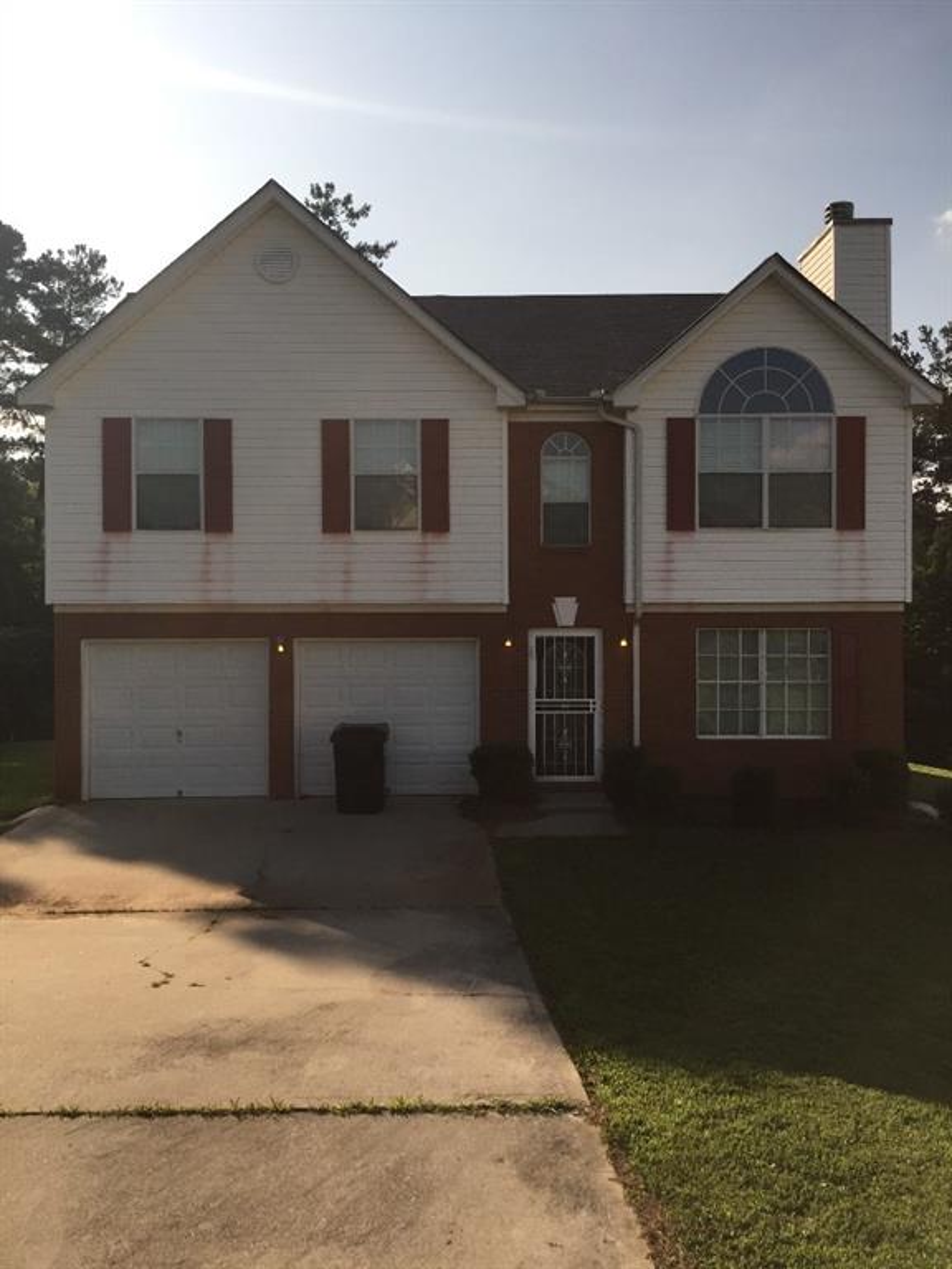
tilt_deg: +1.1
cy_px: 634
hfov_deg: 48.2
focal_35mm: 29
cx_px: 476
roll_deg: -0.1
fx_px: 1063
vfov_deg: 61.7
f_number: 2.2
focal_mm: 4.15
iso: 40
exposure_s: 1/3049
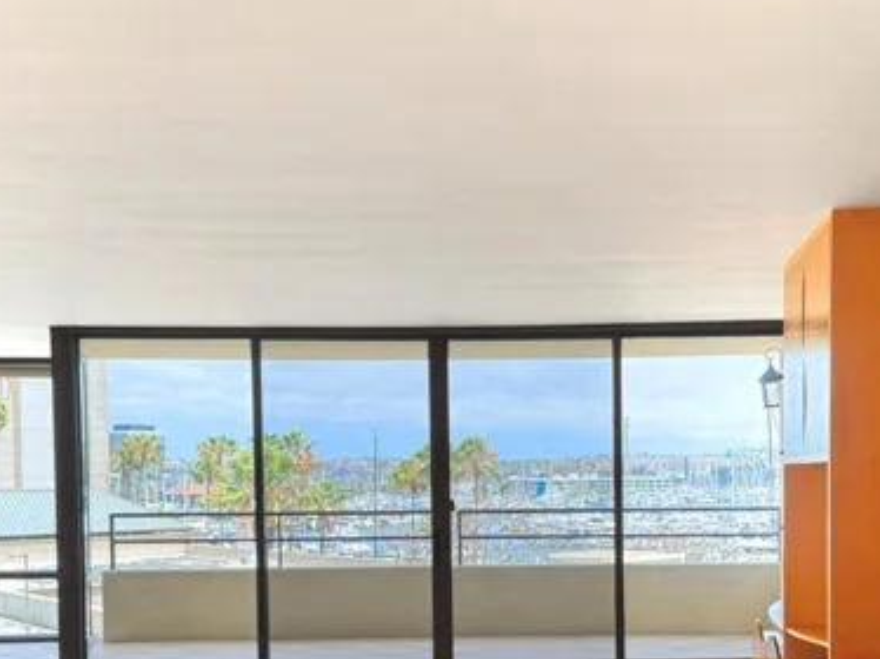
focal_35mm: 48
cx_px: 549
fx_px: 1219
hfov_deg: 39.4
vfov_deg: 29.7
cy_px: 508
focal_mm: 6.76
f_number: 1.78
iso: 80
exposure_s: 1/506
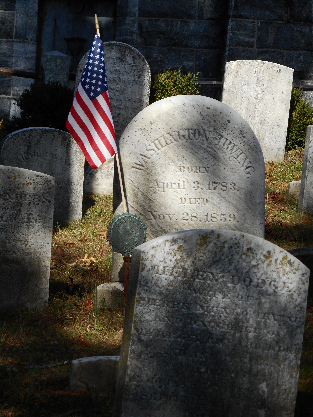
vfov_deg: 12.9
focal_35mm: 153
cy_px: 208
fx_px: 1845
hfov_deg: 9.7
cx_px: 156
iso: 80
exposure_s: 1/250
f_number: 6.2
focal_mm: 27.4
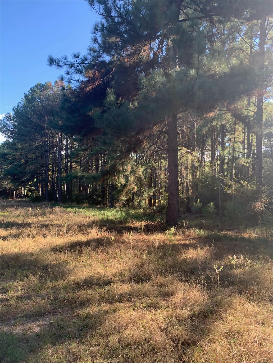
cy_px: 182
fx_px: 273
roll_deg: +0.3
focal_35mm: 26
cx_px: 136
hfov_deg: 53.1
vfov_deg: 67.3
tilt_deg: +6.8
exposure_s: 1/172
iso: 25
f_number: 1.8
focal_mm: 4.25
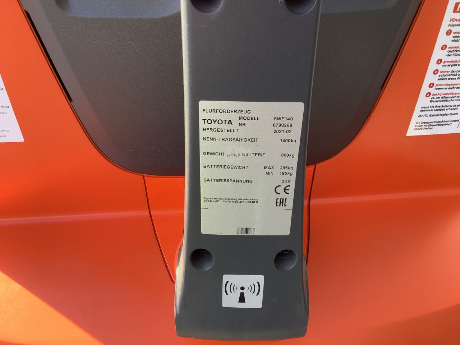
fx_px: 412
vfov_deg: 45.4
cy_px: 172
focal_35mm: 31
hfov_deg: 58.4
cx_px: 230
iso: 32
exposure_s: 1/100
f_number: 2.4
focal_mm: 3.3
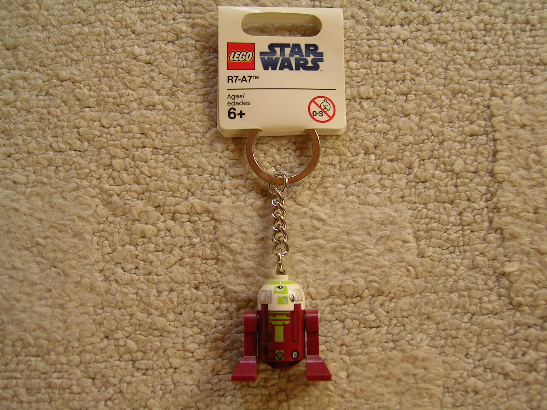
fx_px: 569
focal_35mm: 36
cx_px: 274
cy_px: 205
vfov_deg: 39.7
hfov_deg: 51.4
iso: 57
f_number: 2.8
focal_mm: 5.6
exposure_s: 1/49.6
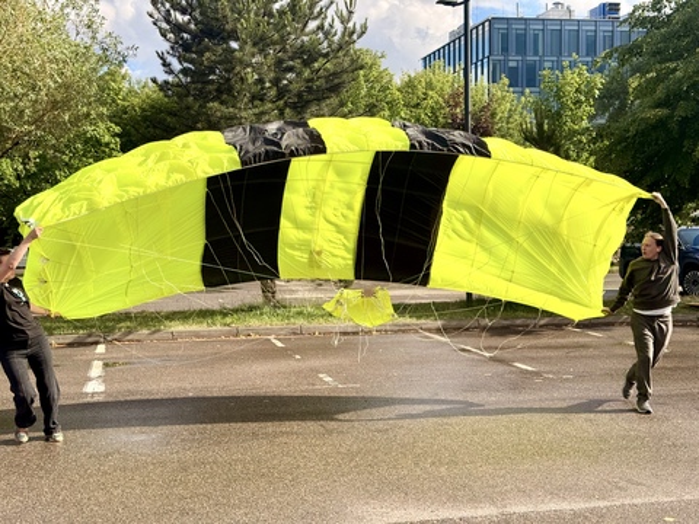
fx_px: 969
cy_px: 262
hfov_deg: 39.7
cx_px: 350
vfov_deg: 30.3
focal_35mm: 48
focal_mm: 6.76
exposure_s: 1/2976
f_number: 1.78
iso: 64
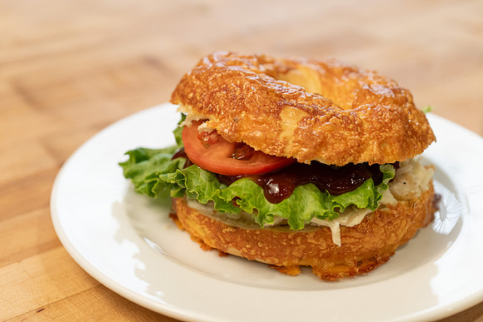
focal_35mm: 60
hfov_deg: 33.4
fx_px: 805
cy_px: 161
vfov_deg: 22.6
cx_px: 242
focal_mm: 60
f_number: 5.6
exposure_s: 1/400
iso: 1600
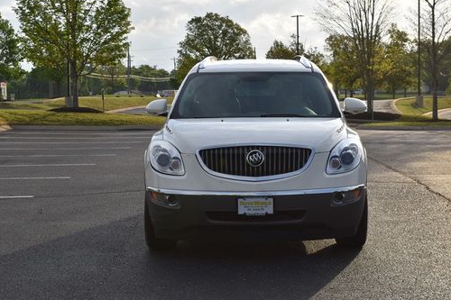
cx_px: 258
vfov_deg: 18.6
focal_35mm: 73
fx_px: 914
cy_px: 125
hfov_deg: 27.7
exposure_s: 1/320
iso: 100
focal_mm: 38
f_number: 9
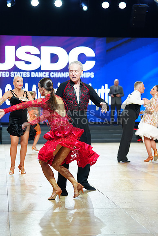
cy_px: 118
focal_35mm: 77
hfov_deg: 17.7
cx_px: 79
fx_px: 507
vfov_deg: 26.3
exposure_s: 1/400
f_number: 2.8
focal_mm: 77
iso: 1000
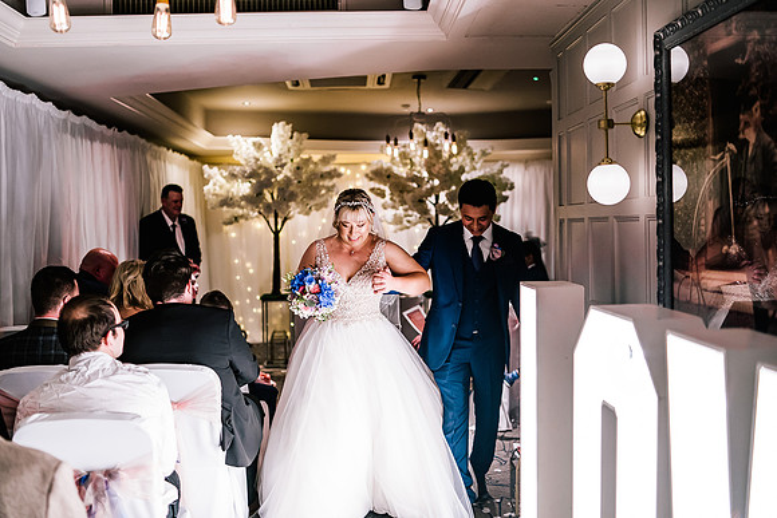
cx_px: 382
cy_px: 259
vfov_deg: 36.8
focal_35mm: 36
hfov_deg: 53.0
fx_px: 779
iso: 1600
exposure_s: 1/250
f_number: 1.4
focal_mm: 35
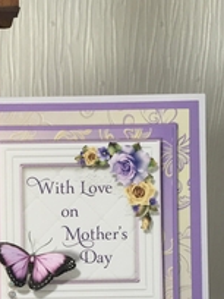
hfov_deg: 22.0
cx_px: -4
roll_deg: +0.4
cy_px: 300
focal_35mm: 64
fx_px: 552
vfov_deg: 28.4
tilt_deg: -17.2
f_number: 2.2
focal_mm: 4.15
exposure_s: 1/33
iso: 50
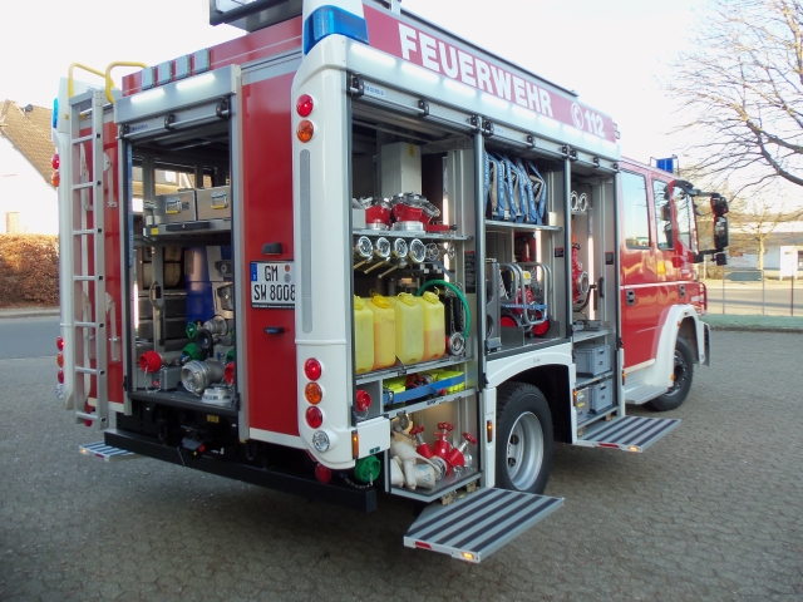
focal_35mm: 29
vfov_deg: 48.2
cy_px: 301
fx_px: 673
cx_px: 402
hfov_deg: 61.7
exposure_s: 1/100
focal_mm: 5.2
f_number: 3.4
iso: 80
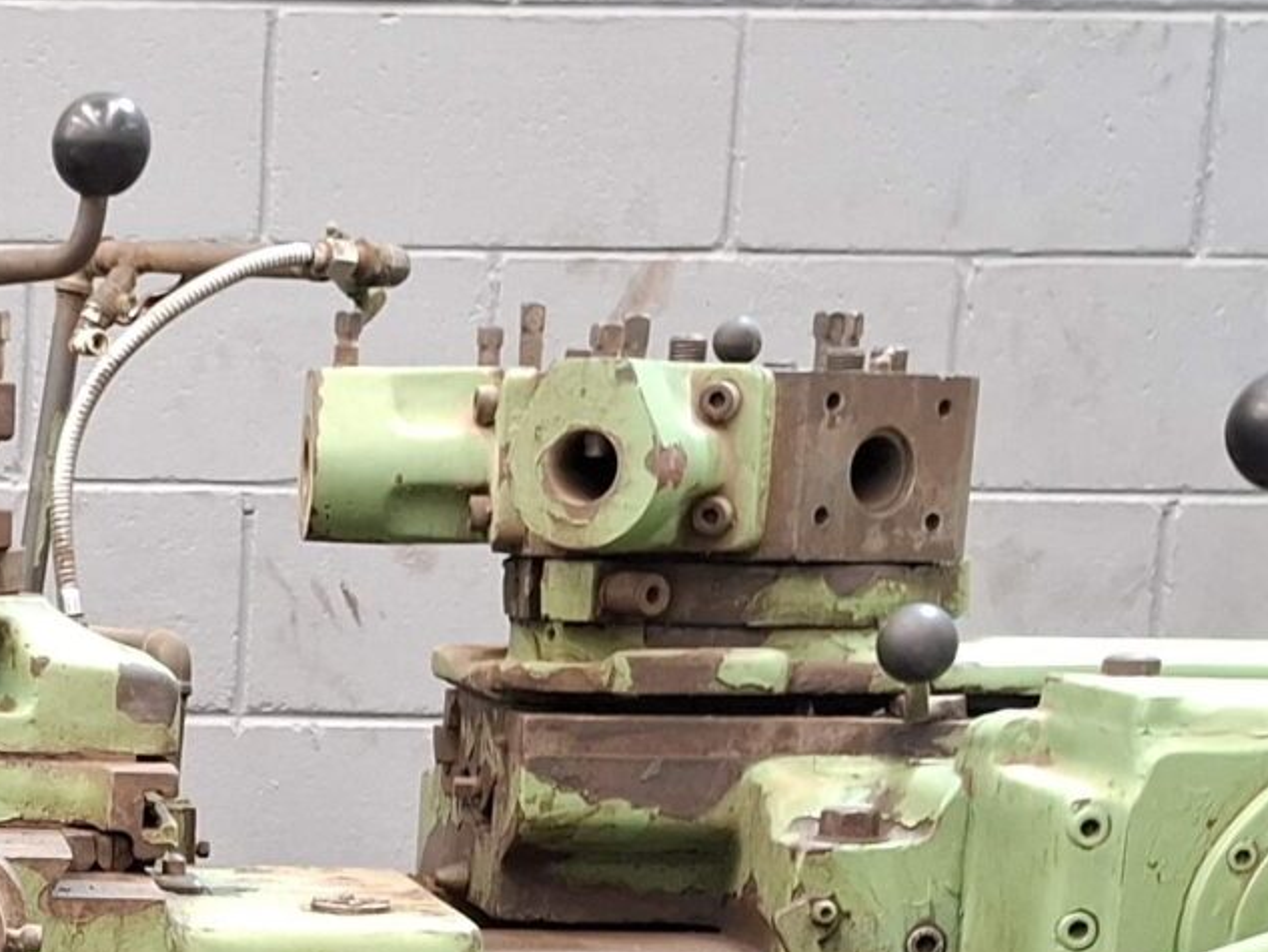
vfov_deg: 14.9
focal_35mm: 93
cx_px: -74
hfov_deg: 20.3
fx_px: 3407
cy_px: 1365
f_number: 1.8
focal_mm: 5.54
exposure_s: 1/30
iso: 320
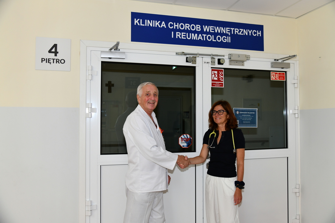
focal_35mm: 31
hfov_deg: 60.3
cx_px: 168
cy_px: 112
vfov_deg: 42.3
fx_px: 288
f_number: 5
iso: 500
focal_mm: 31
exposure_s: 1/60
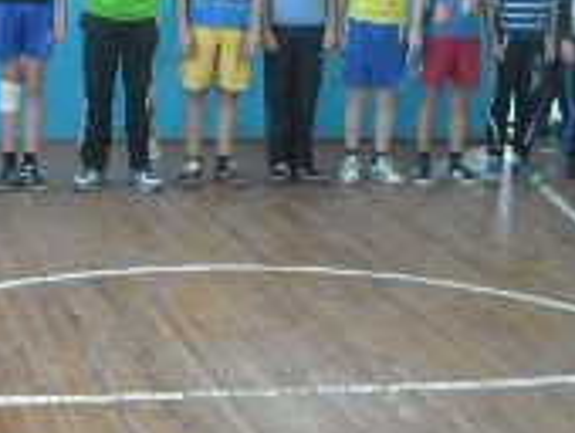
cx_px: -7
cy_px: 125
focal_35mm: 92
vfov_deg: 16.0
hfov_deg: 20.6
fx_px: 1530
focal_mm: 5.7
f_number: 2.8
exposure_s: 1/27
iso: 400
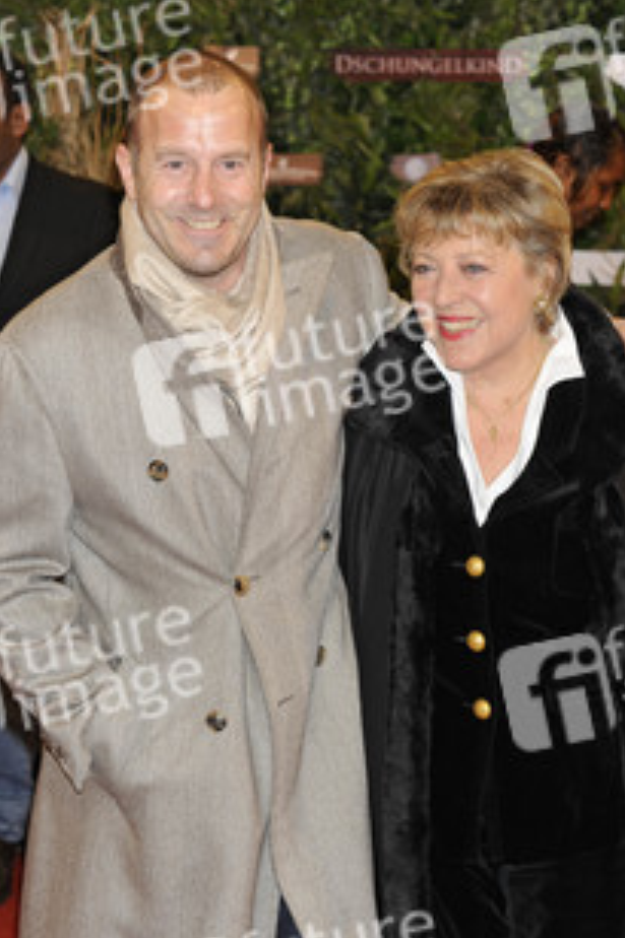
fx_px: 2372
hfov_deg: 15.0
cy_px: 527
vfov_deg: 22.4
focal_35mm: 91
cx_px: 378
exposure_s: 1/200
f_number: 6.3
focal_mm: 70
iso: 640
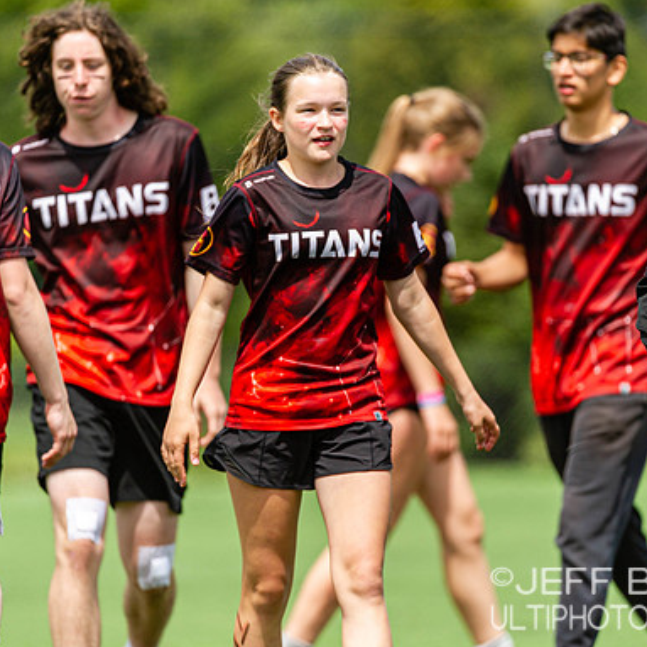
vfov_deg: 3.4
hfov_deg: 3.4
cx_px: 378
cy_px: 324
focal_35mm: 514
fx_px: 10869
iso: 320
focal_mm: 400
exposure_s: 1/1600
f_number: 4
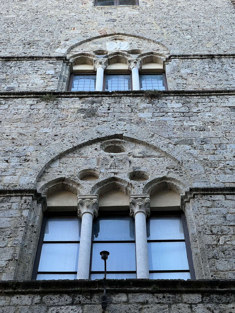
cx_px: 118
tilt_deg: +63.5
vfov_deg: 25.3
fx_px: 697
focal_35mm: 77
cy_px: 156
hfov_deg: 19.1
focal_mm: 9
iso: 125
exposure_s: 1/122
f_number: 2.8
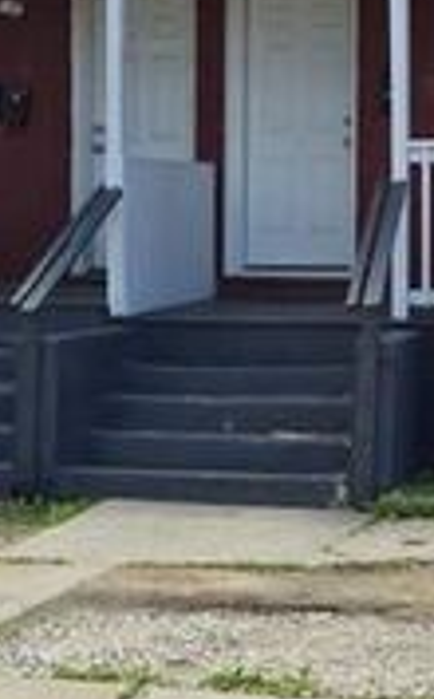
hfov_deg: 14.1
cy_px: 243
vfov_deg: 22.5
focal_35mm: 92
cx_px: 288
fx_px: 1748
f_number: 1.8
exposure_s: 1/1559
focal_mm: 5.4
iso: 25
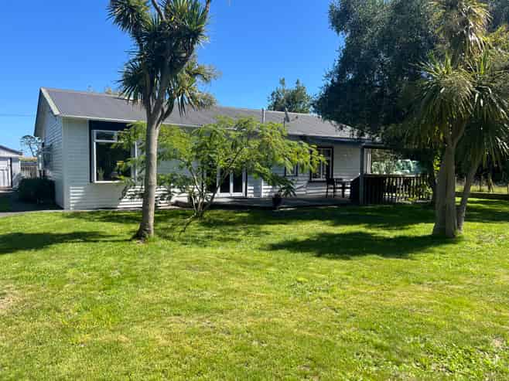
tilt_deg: -5.1
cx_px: 254
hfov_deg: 67.3
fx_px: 382
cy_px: 190
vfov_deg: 53.0
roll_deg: -0.3
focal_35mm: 26
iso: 50
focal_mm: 5.7
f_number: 1.5
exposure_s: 1/2404
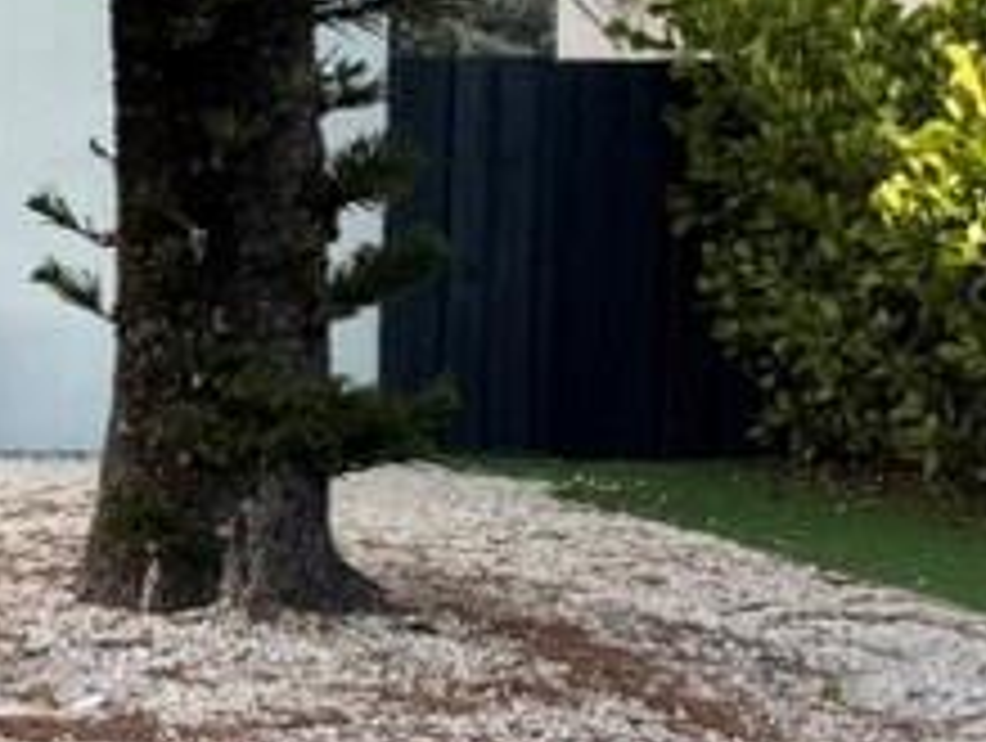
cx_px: -954
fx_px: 3195
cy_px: 229
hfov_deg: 14.6
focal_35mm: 112
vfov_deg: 13.2
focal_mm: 6.76
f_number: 1.78
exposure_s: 1/451
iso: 80
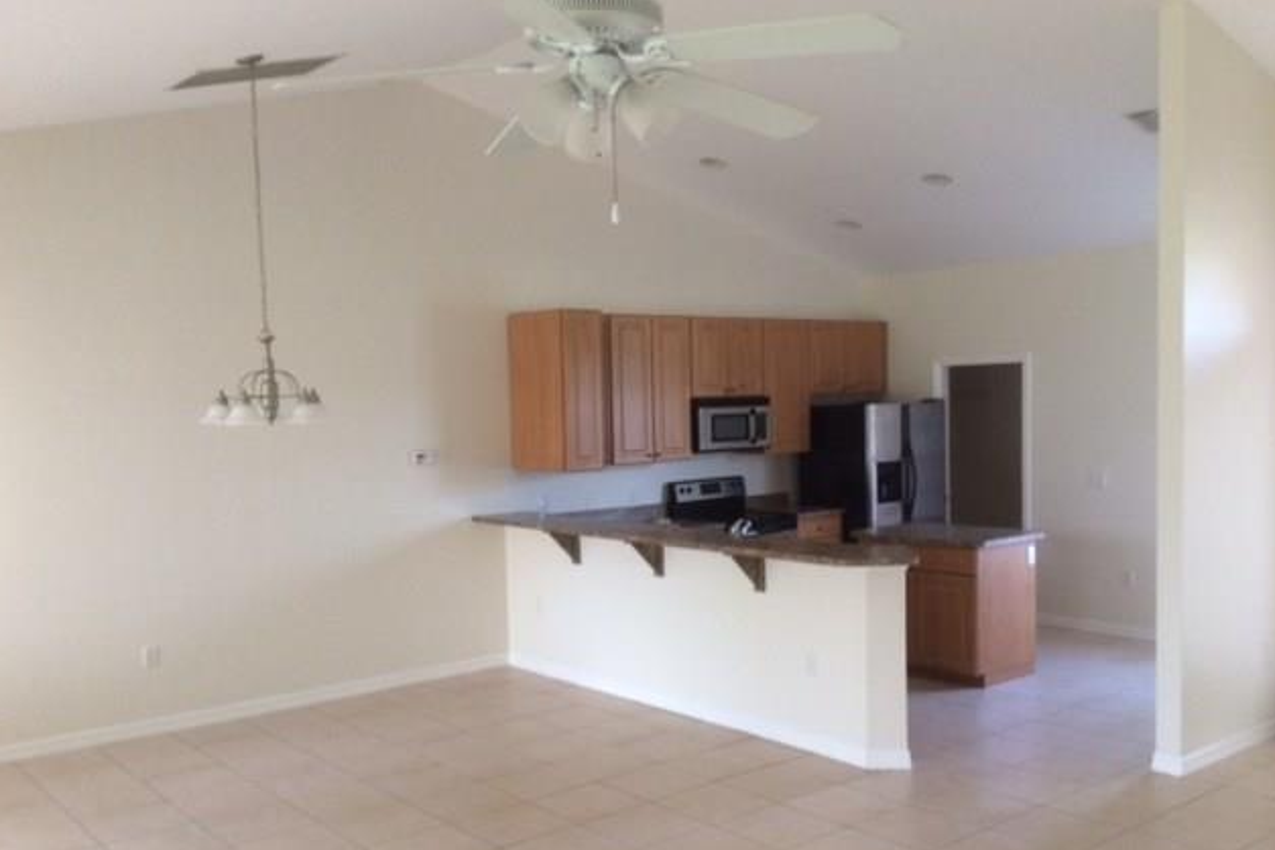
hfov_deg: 54.4
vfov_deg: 37.8
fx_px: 1239
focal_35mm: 35
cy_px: 480
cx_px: 634
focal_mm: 3.3
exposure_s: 1/24
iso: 80
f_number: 2.4
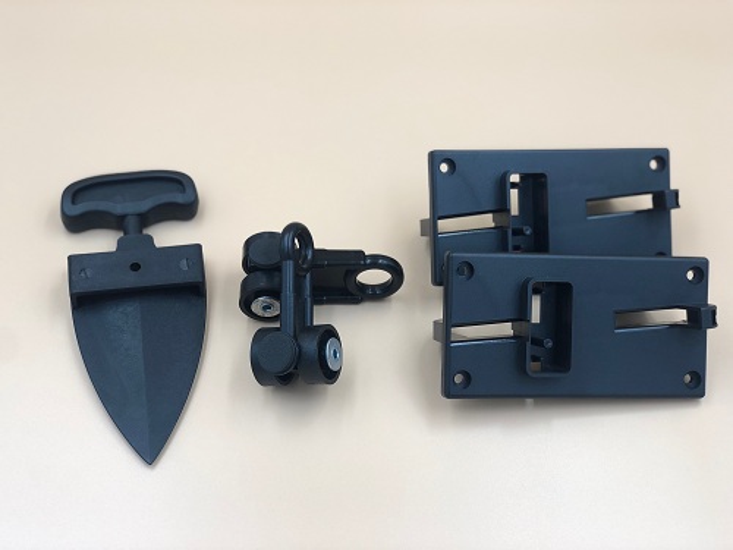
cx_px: 366
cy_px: 275
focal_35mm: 52
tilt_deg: -51.1
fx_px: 1101
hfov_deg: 36.8
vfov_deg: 28.0
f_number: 2.4
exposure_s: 1/50
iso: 25
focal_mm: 6
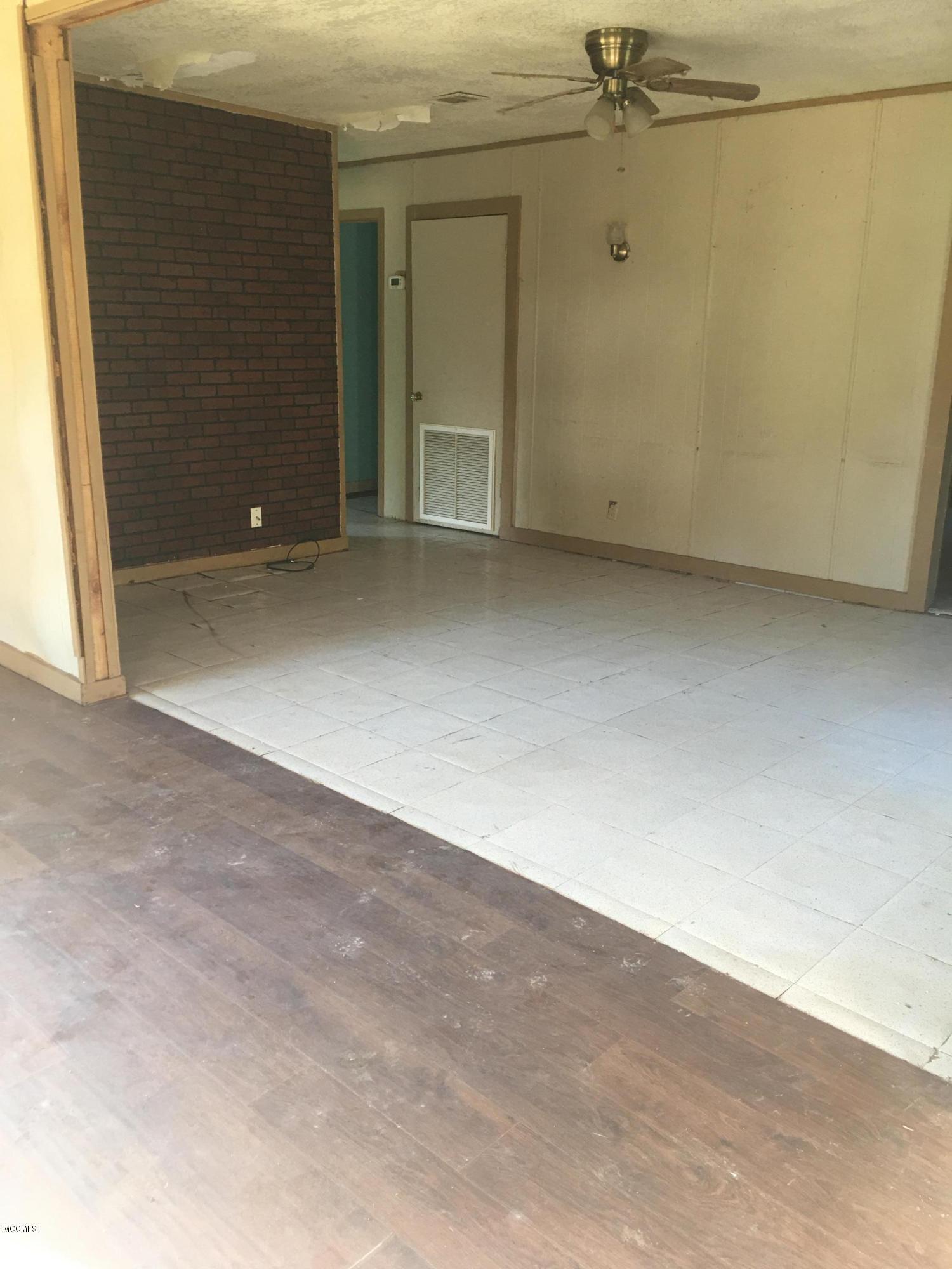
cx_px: 476
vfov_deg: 61.7
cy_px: 634
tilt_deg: -14.6
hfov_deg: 48.2
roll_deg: -0.4
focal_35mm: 29
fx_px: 1063
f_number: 2.2
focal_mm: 4.15
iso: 32
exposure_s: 1/15
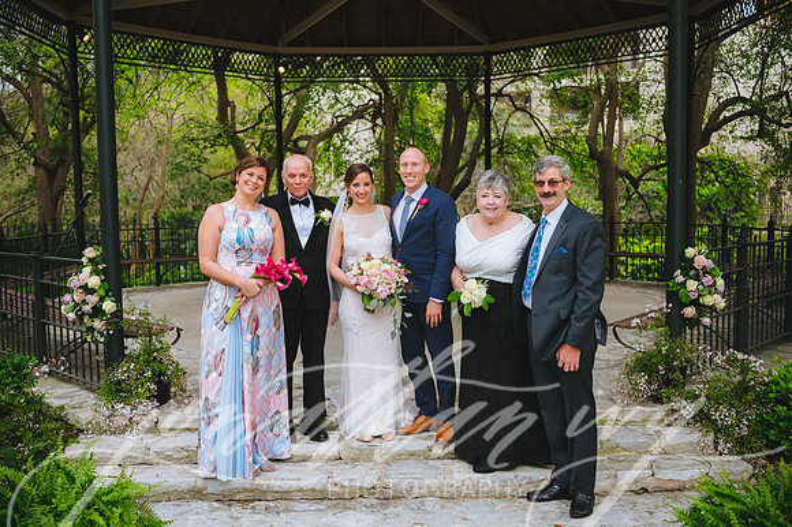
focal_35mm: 35
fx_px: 770
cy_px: 264
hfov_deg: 54.5
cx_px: 396
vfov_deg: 37.8
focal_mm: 35
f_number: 2.8
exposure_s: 1/1600
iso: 400
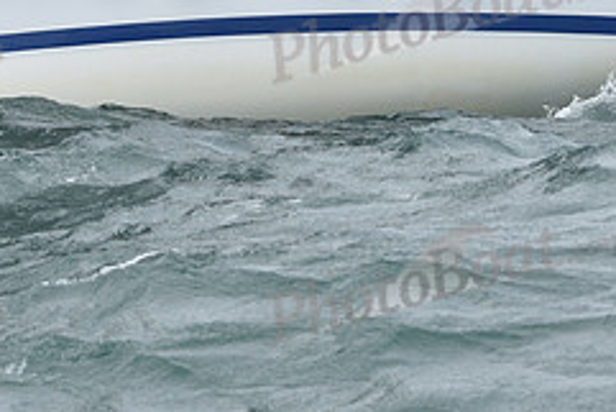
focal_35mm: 482
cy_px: -81
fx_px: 8252
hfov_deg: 4.3
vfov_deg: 2.9
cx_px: 138
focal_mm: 200
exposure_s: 1/1000
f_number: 7.1
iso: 320
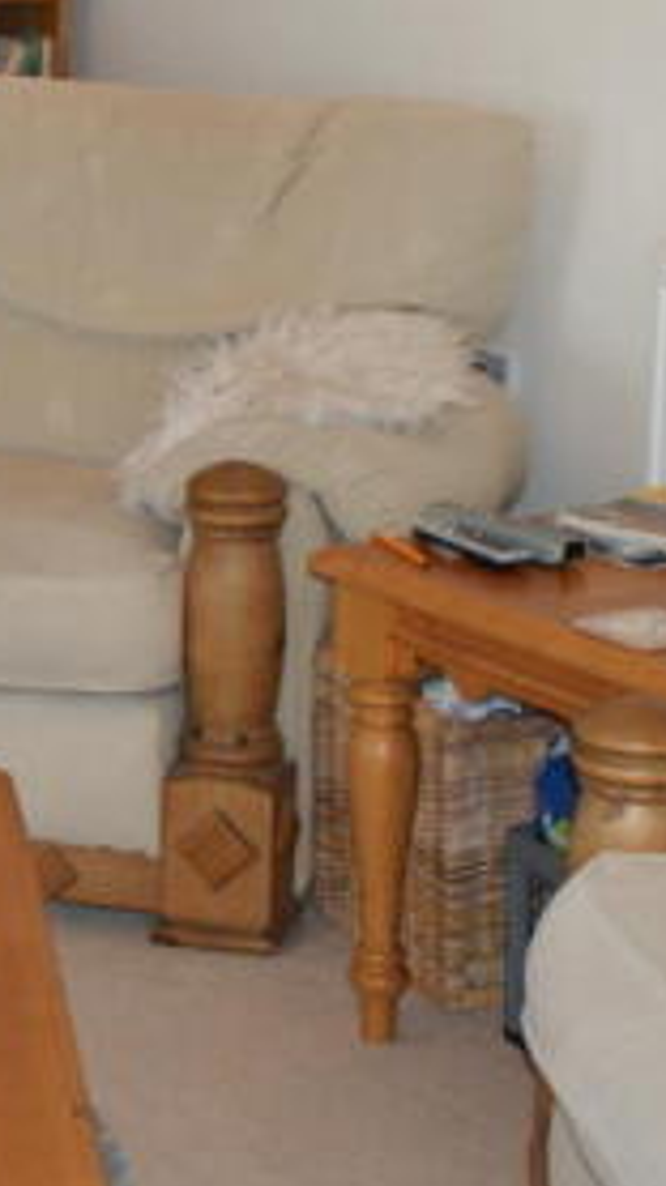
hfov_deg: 10.7
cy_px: 378
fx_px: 3491
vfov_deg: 19.2
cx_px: -169
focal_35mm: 111
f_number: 5
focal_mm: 30
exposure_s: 1/60
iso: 400
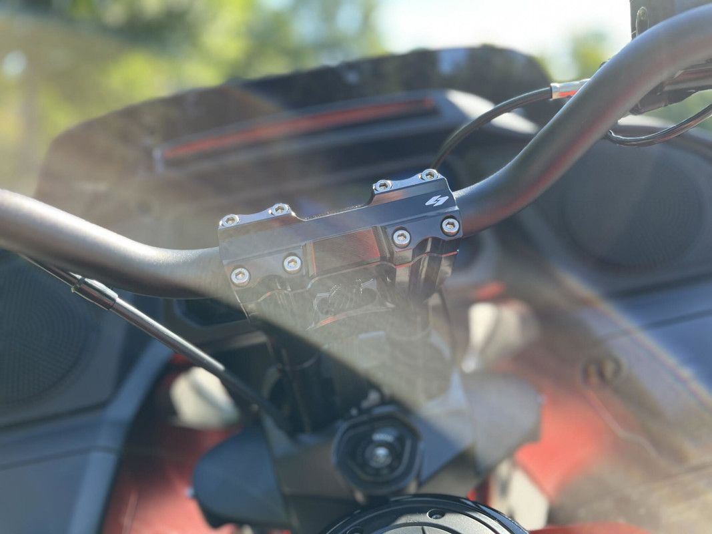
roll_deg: -4.5
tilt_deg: -9.2
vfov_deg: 53.1
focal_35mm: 26
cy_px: 267
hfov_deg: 67.3
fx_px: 535
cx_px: 356
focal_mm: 5.1
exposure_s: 1/378
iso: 50
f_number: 1.6
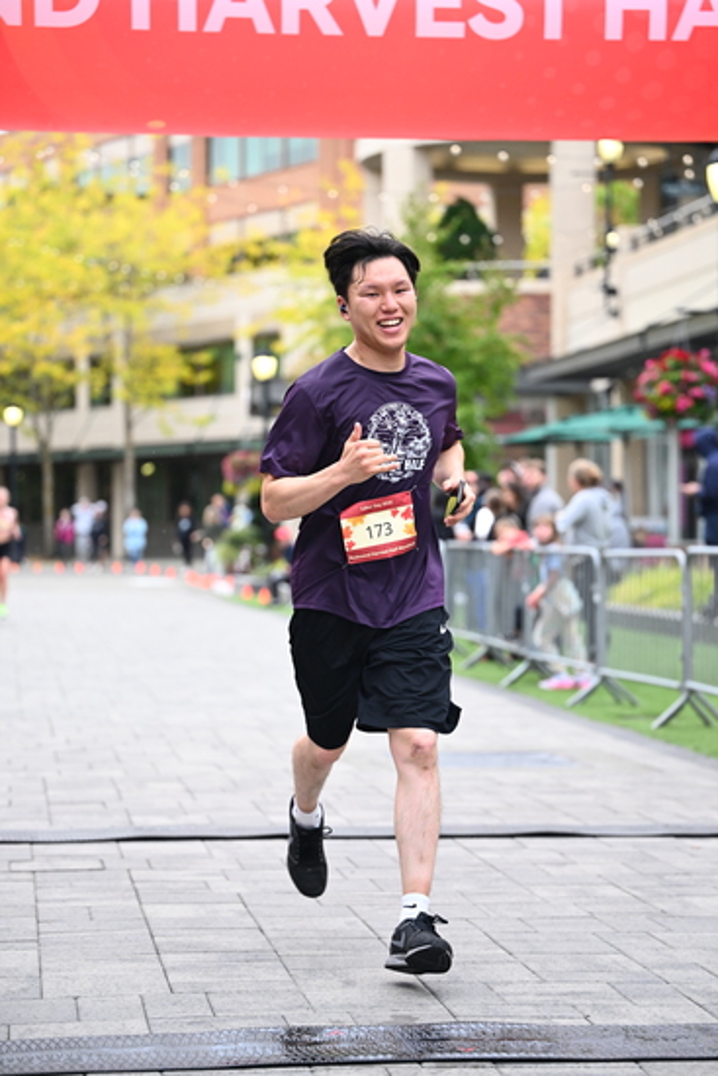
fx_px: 2661
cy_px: 538
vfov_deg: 22.9
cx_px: 359
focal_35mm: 89
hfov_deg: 15.4
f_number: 2.8
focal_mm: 89
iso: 1250
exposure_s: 1/1600
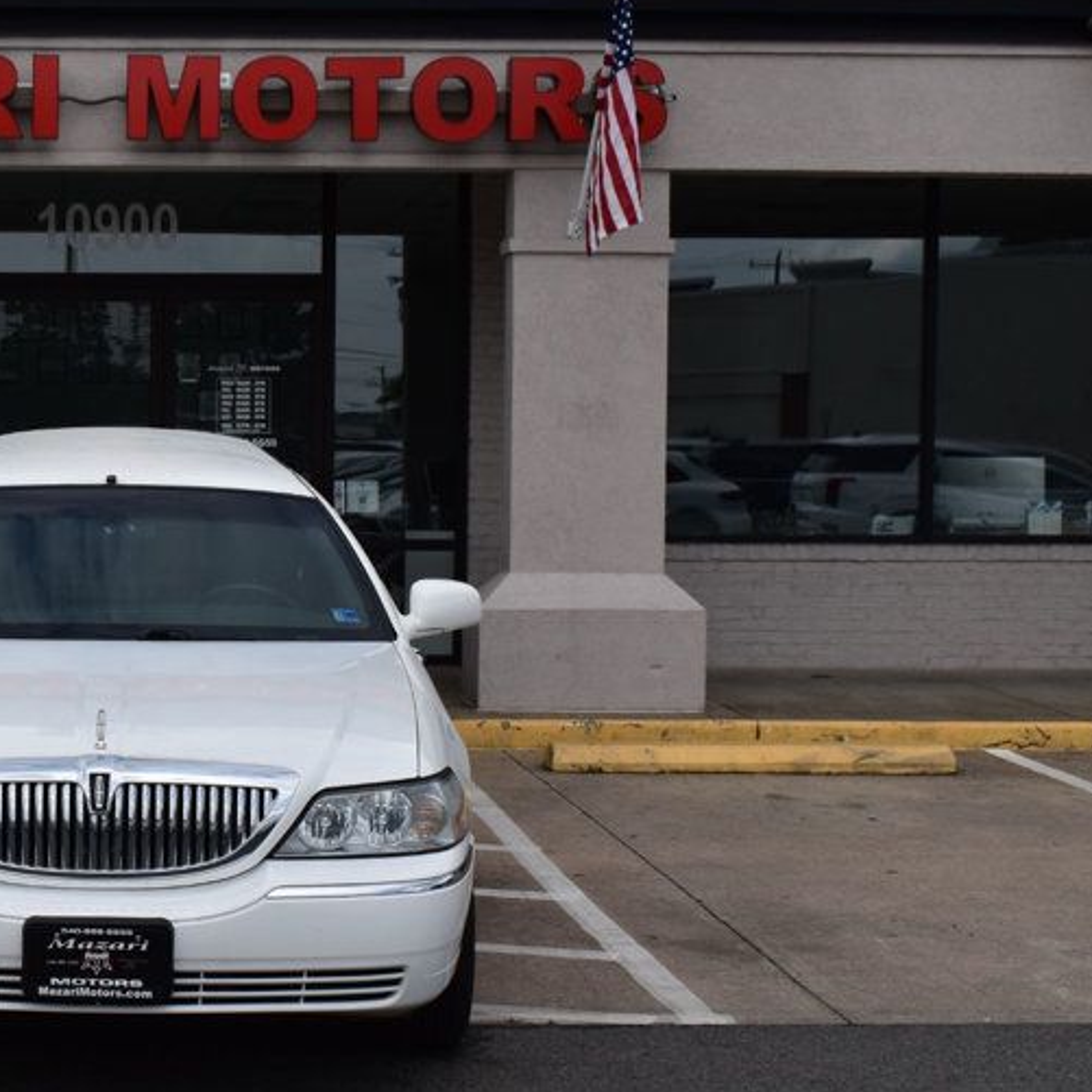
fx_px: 2605
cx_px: 61
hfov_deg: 22.9
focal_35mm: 73
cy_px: 619
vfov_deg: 23.7
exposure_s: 1/500
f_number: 11
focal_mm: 28
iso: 220
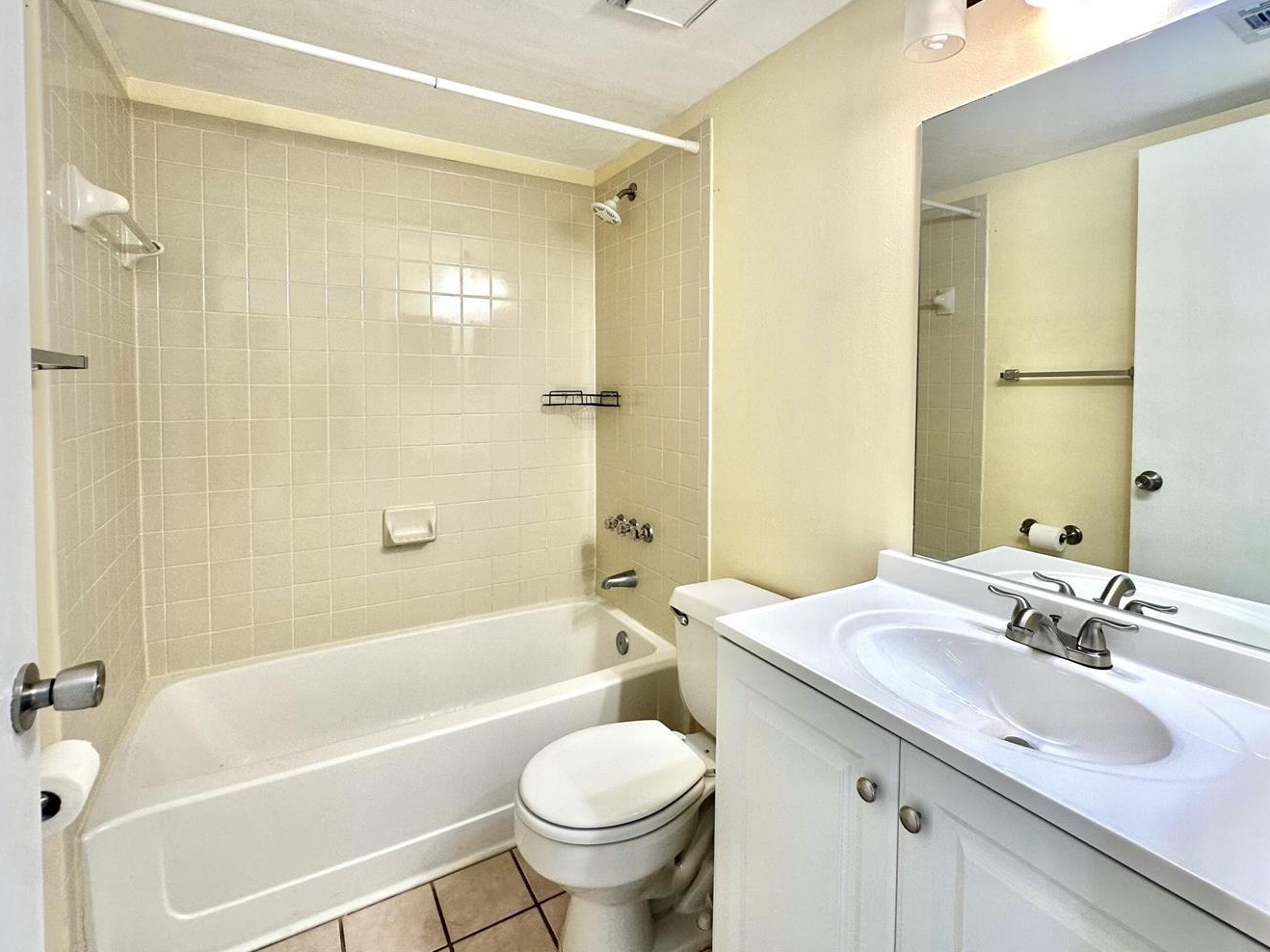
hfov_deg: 91.0
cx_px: 660
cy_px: 405
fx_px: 624
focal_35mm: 17
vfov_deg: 74.3
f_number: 2.2
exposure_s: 1/120
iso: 100
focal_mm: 2.22
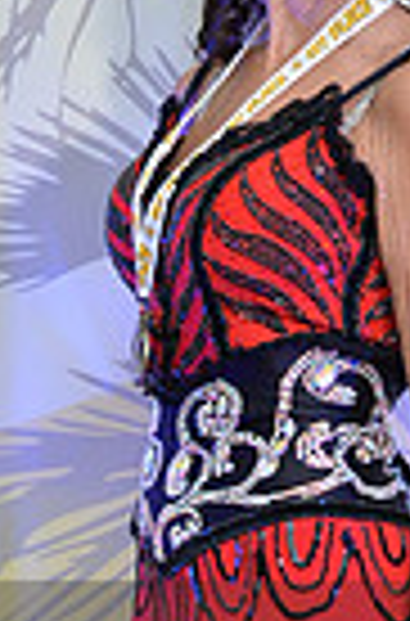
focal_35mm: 278
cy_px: 734
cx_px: 250
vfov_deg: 7.4
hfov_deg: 4.9
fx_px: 4785
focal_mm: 66
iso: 2000
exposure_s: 1/250
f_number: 5.6
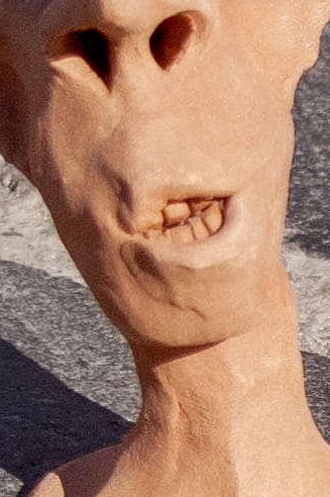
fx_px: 18959
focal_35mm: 1376
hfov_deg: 1.0
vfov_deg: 1.5
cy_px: 41
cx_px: -660
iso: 320
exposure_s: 1/2000
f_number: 5.6
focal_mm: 150
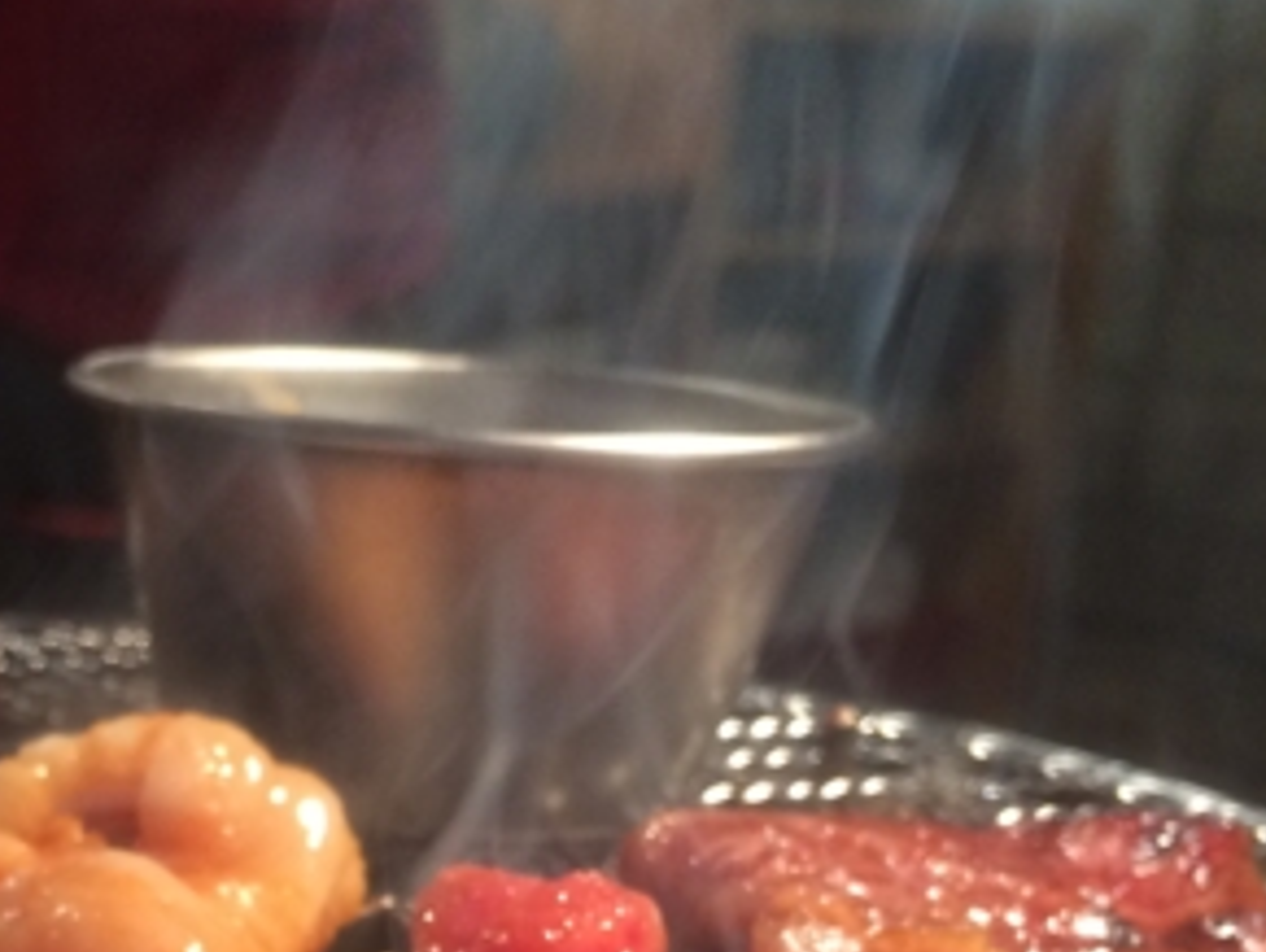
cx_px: 100
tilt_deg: -21.1
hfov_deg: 26.7
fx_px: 2562
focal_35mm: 70
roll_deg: -1.4
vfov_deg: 20.0
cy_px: 1072
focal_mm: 4.15
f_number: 2.2
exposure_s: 1/30
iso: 100
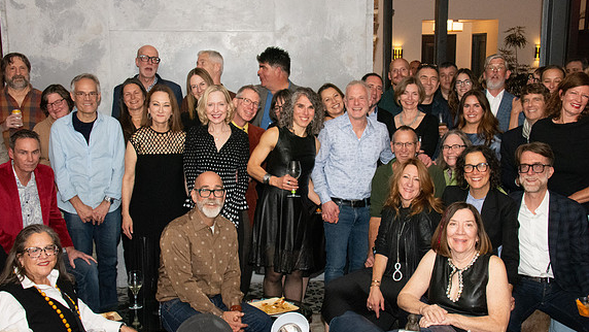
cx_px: 291
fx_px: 797
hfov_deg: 40.6
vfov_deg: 23.5
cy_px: 168
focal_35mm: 51
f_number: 9
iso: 5000
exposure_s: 1/125
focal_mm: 32
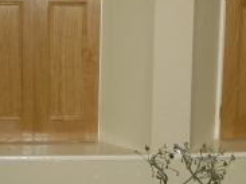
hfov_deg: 20.0
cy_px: 47
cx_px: 126
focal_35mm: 98
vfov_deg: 15.0
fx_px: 696
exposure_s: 1/30
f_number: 2.8
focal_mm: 5.8
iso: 100
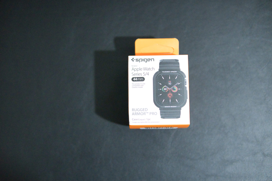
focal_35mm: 45
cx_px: 136
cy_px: 90
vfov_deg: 29.9
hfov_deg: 43.6
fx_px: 340
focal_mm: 30
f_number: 2
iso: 6400
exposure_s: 1/200
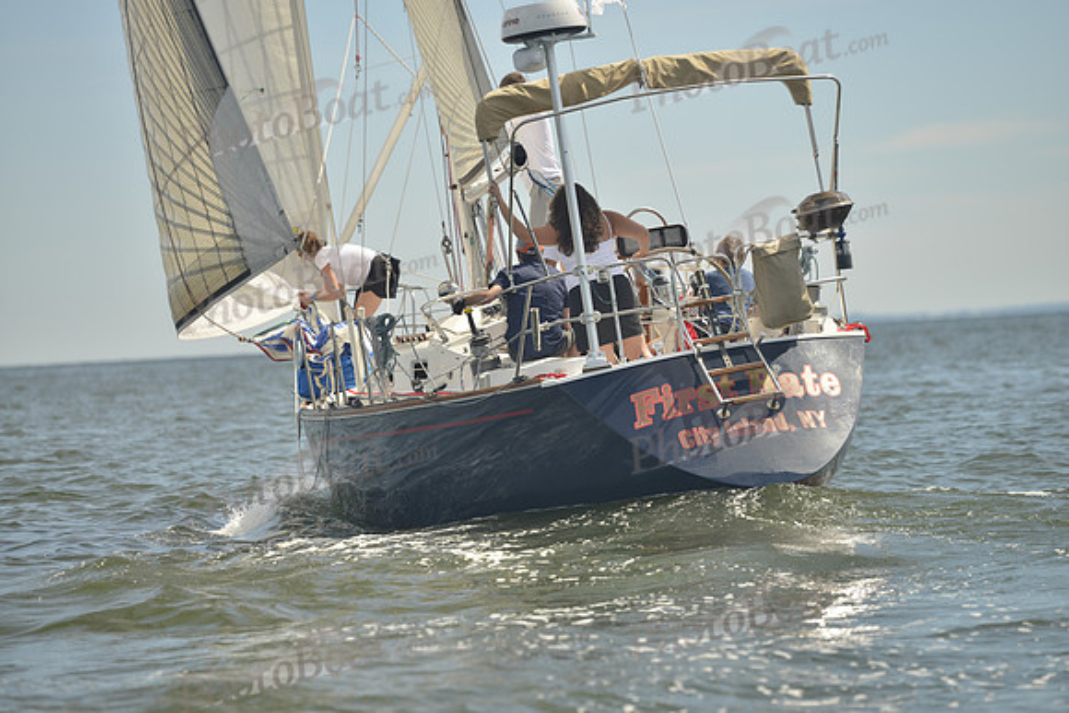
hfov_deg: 12.1
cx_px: 534
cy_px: 356
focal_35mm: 170
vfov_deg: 8.1
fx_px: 5049
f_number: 4.5
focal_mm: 170
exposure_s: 1/800
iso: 200
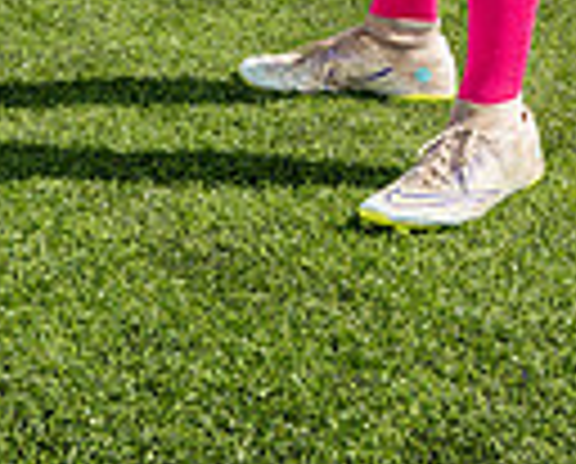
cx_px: 428
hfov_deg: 15.3
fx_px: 2136
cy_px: -523
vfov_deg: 11.0
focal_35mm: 125
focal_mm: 38
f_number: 8
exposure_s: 1/250
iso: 100
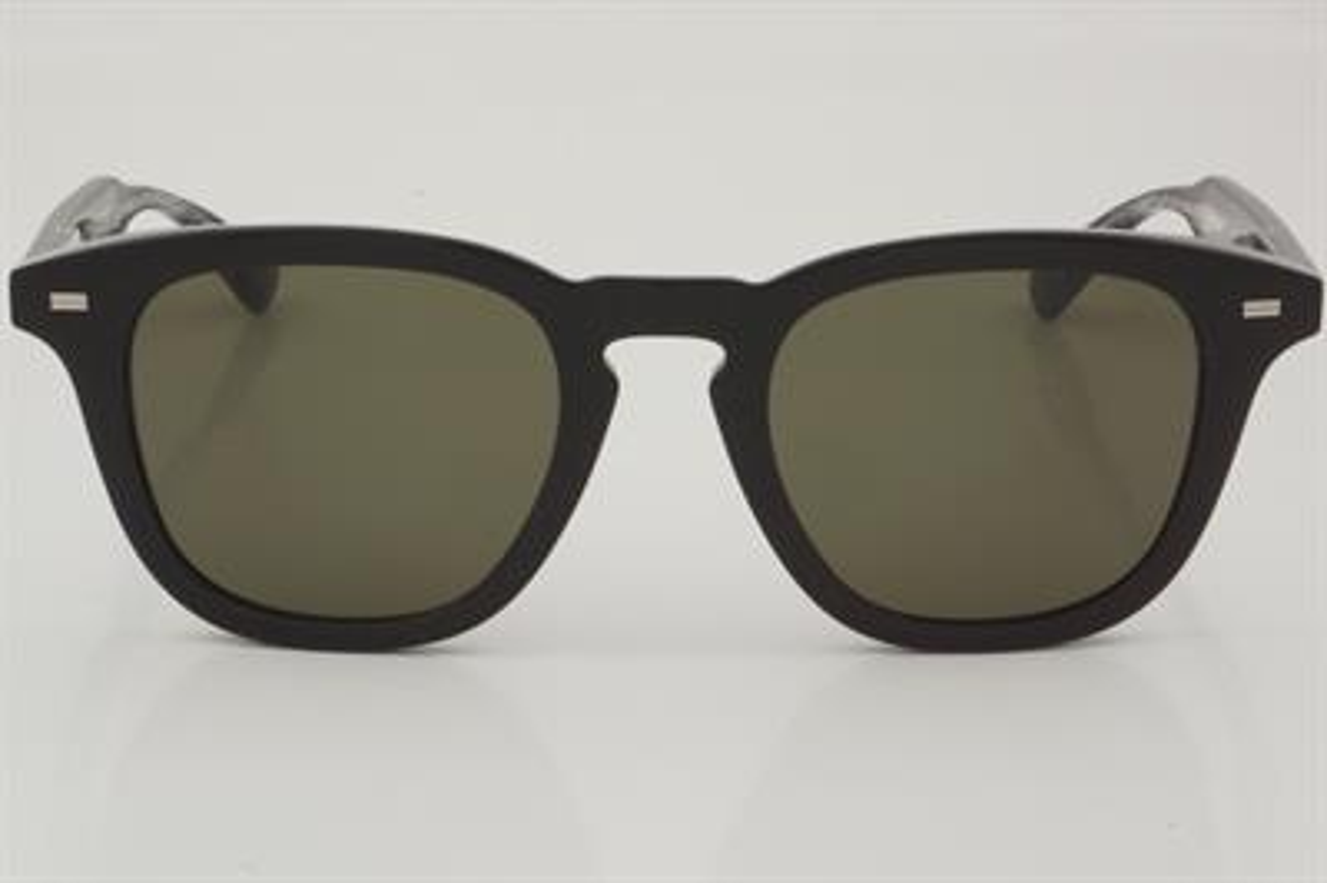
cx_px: 664
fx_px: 3038
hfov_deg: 24.6
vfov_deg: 16.5
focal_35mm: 82
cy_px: 442
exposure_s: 1/3
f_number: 32
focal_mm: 55
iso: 100
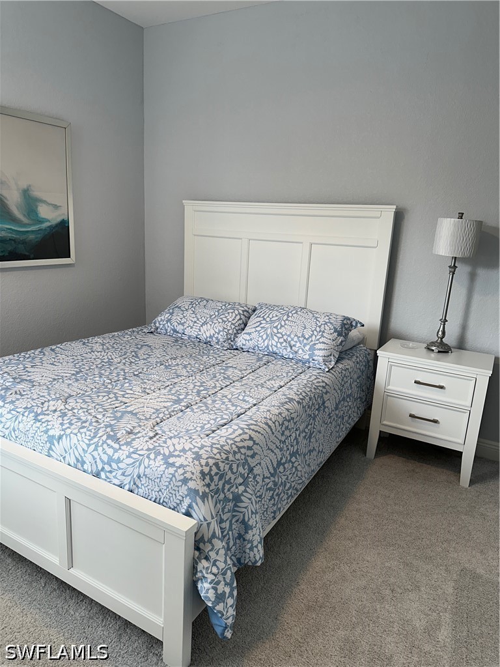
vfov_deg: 71.6
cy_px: 334
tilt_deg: -13.4
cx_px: 250
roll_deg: -3.3
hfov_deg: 56.8
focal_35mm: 24
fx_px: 462
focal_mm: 6.86
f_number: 1.78
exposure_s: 1/120
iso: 64
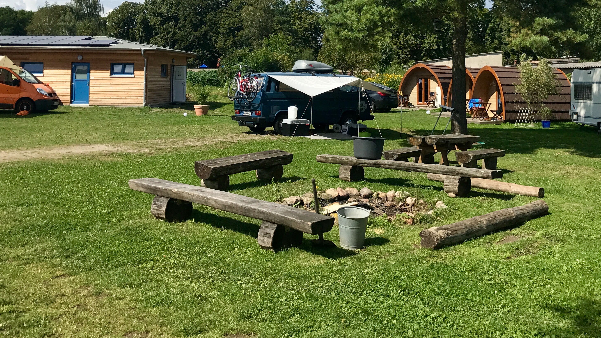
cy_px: 43
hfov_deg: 48.2
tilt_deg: +3.4
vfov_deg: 27.5
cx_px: 346
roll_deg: +0.2
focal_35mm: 42
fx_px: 669
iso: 20
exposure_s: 1/2817
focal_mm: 3.99
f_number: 1.8
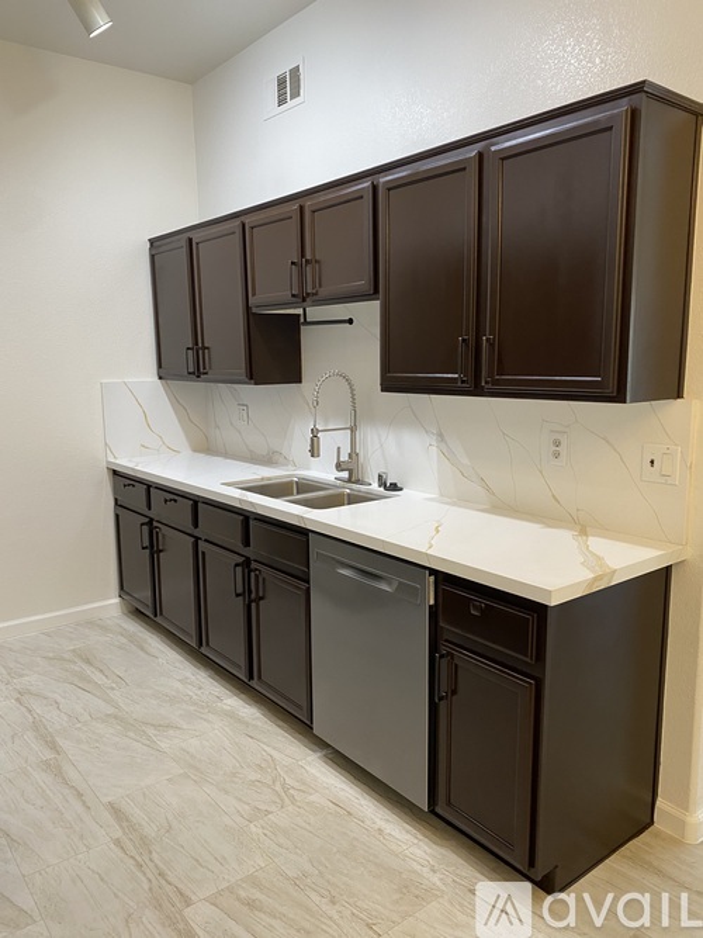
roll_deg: -0.3
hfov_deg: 53.0
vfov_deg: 67.3
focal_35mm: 26
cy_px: 469
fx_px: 704
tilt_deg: -8.8
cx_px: 352
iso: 125
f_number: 1.8
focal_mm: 4.25
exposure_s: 1/60
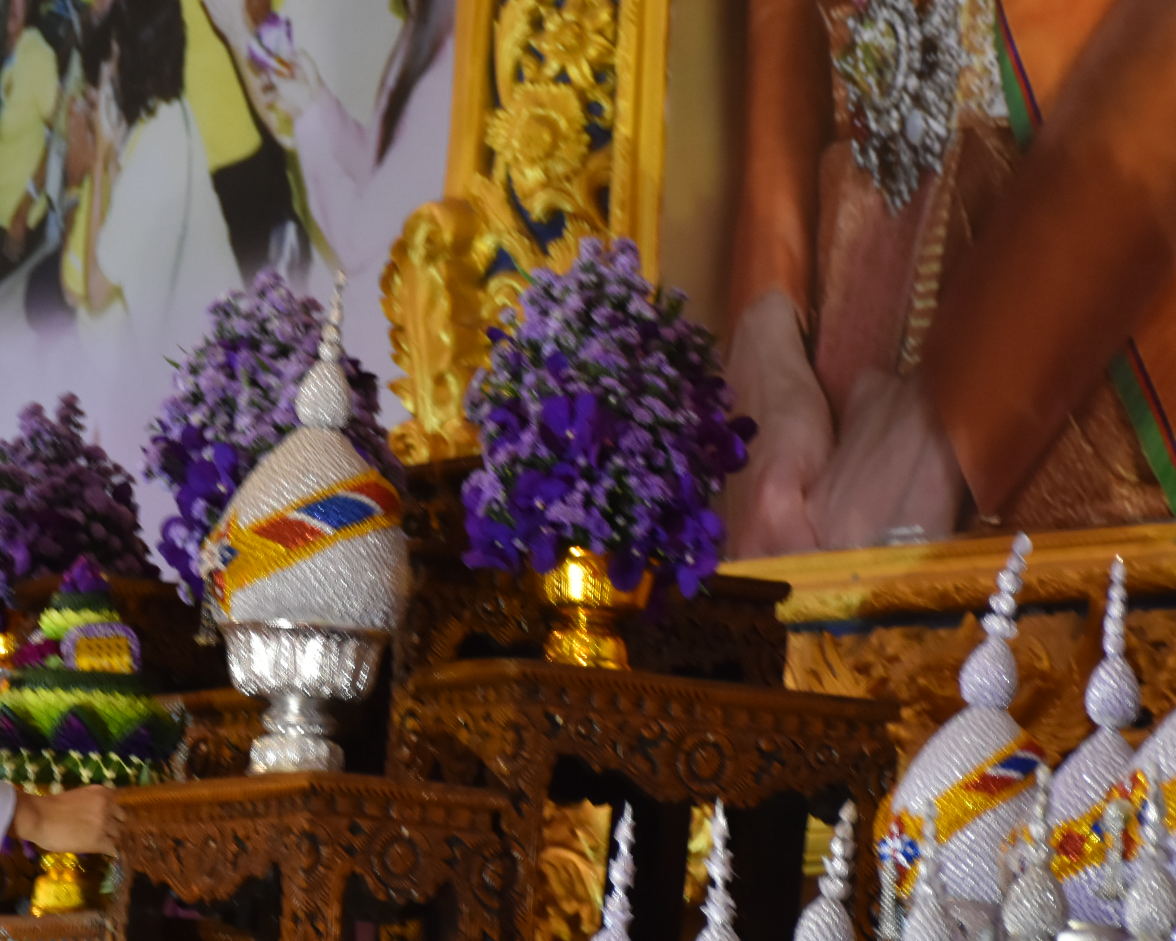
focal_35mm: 208
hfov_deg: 9.3
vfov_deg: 7.4
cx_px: 124
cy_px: 575
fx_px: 7236
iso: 1000
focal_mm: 75
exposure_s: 1/60
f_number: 5
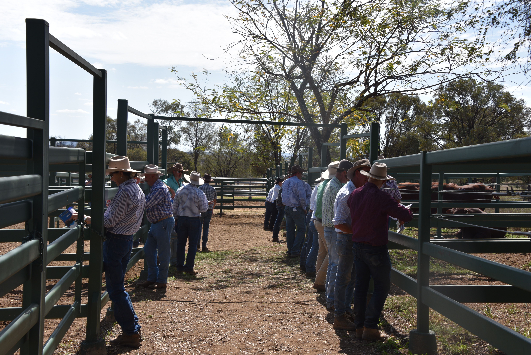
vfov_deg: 28.1
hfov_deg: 41.1
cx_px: 266
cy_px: 178
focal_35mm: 48
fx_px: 708
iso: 200
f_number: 9
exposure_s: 1/320
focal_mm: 48
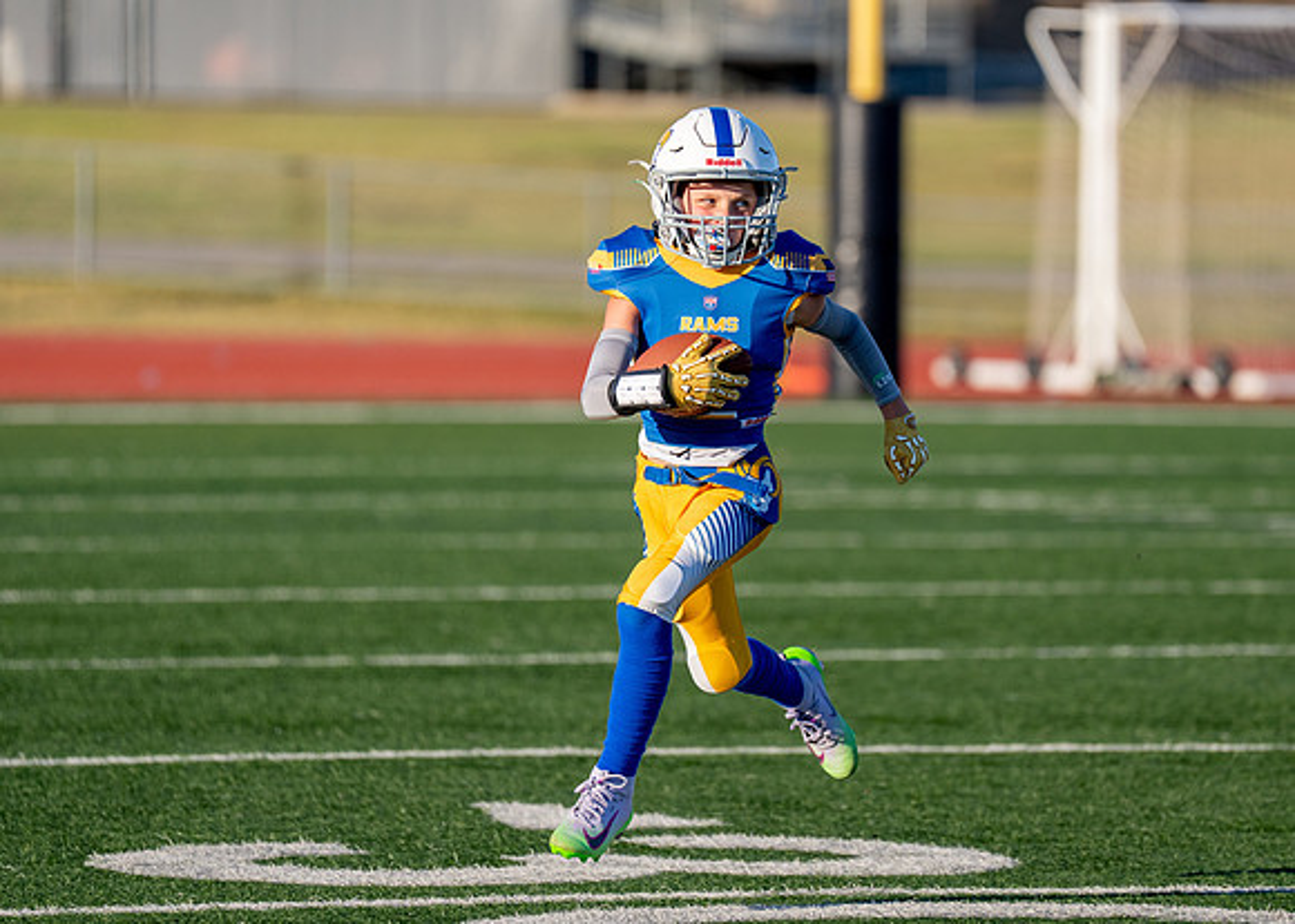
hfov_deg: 6.8
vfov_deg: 4.8
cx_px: 745
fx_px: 10972
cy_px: 416
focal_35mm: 298
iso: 200
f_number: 2.8
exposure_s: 1/4000
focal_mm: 200
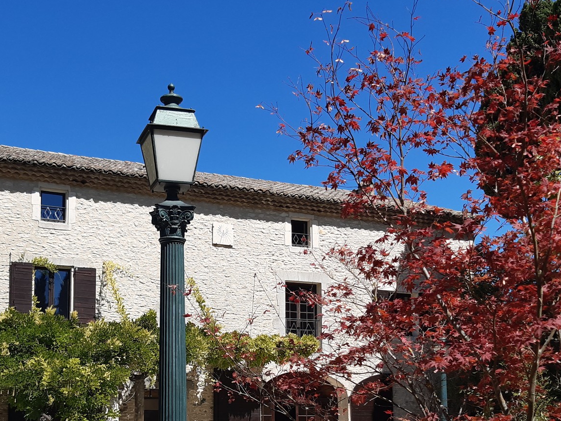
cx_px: 221
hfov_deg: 39.5
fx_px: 778
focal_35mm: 48
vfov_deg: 29.7
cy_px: 327
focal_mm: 3.92
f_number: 1.7
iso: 40
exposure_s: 1/2123
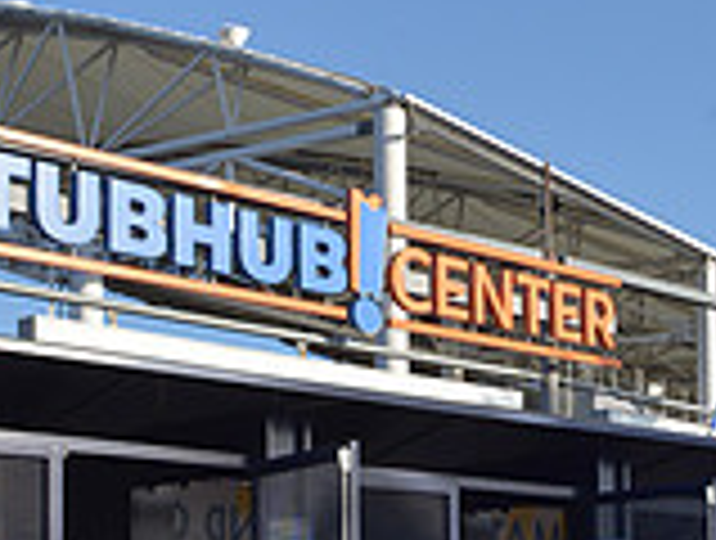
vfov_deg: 17.1
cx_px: 775
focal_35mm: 84
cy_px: 592
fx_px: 1741
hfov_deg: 22.1
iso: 400
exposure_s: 1/500
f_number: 11
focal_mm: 24
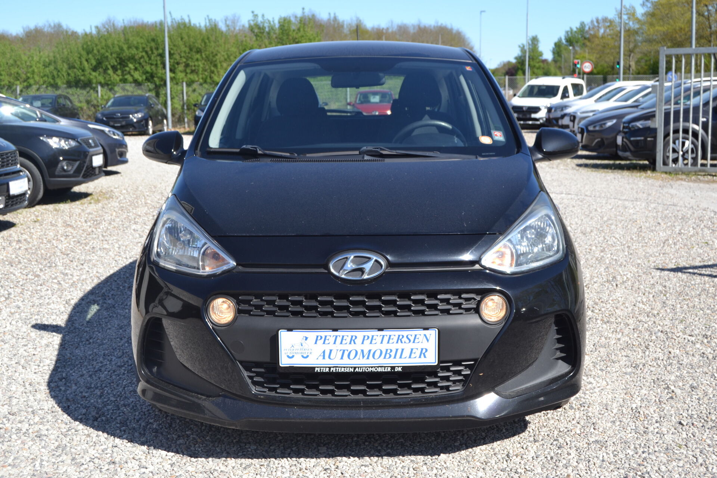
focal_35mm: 45
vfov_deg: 29.9
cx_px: 358
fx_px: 896
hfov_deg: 43.6
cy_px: 239
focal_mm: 30
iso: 100
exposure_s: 1/250
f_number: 8
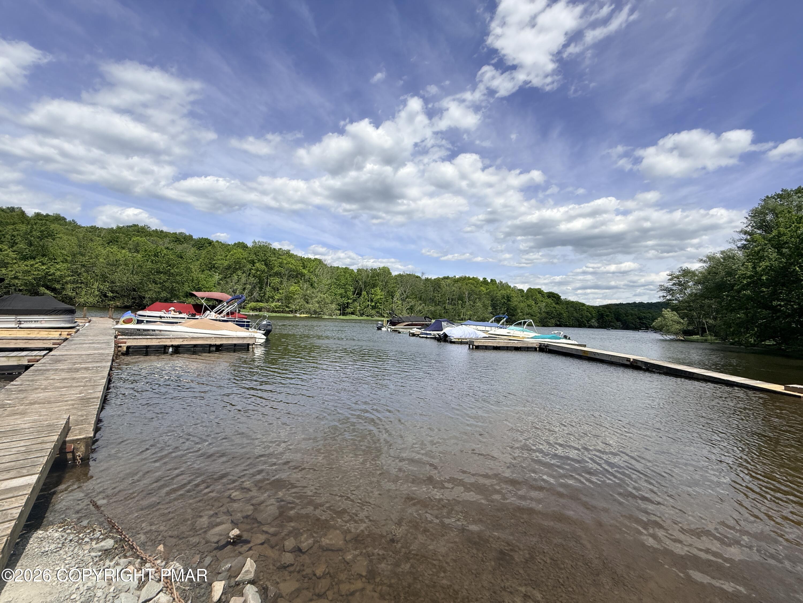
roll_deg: -4.5
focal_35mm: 14
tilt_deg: +2.6
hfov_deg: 102.1
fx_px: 325
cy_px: 302
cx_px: 402
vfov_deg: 85.7
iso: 50
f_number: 2.2
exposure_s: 1/2976
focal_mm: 2.22
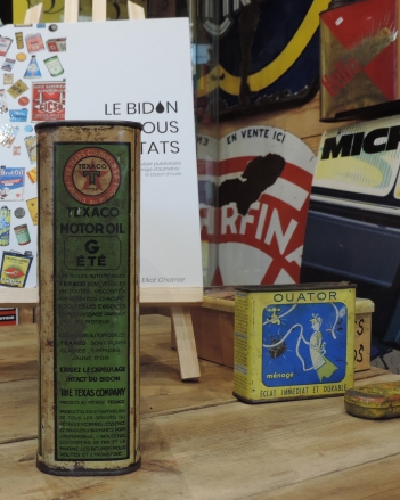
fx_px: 592
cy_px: 253
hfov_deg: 36.1
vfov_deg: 45.8
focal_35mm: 40
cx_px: 82
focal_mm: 5.3
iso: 400
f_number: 3.1
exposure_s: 1/30
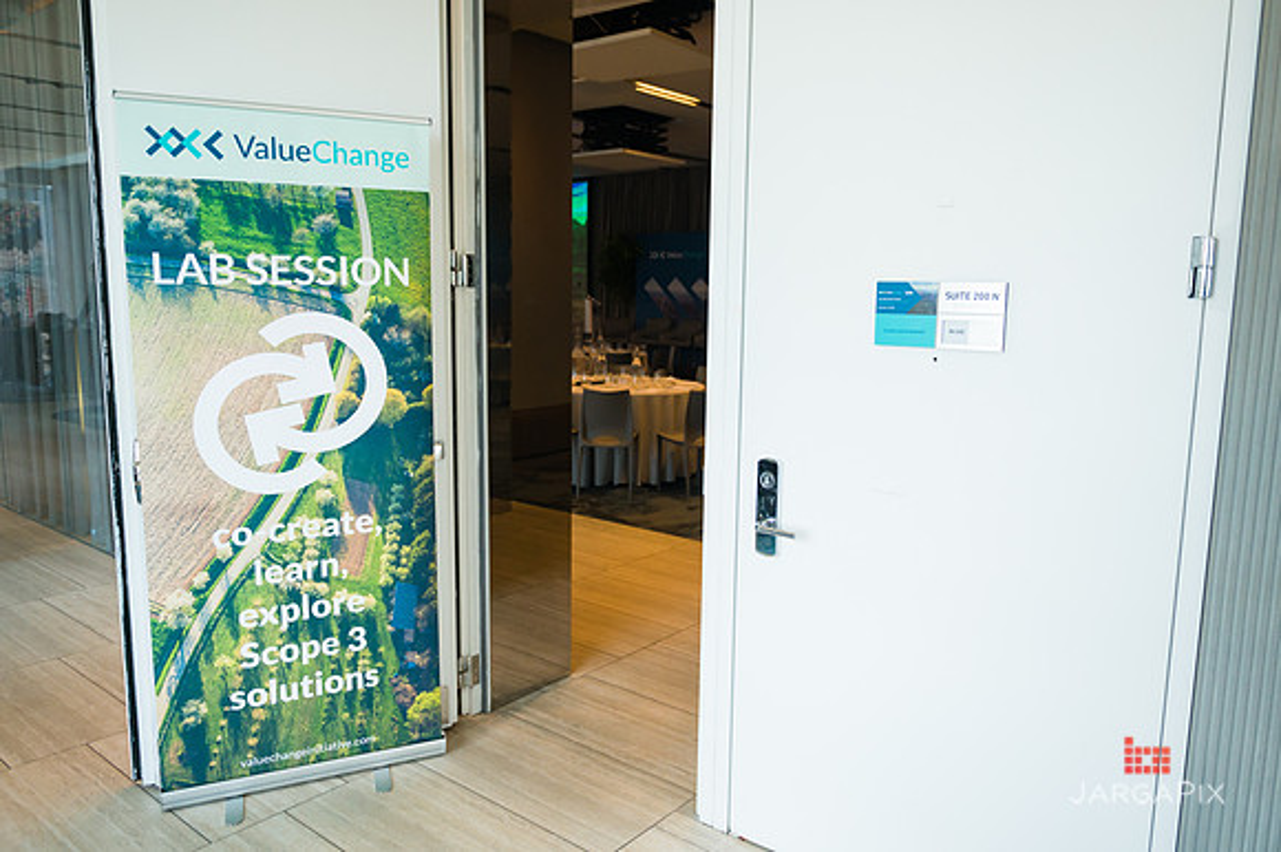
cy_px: 426
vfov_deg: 49.8
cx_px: 642
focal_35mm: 26
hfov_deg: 69.8
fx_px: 918
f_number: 3.2
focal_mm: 24
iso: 1600
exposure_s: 1/1000
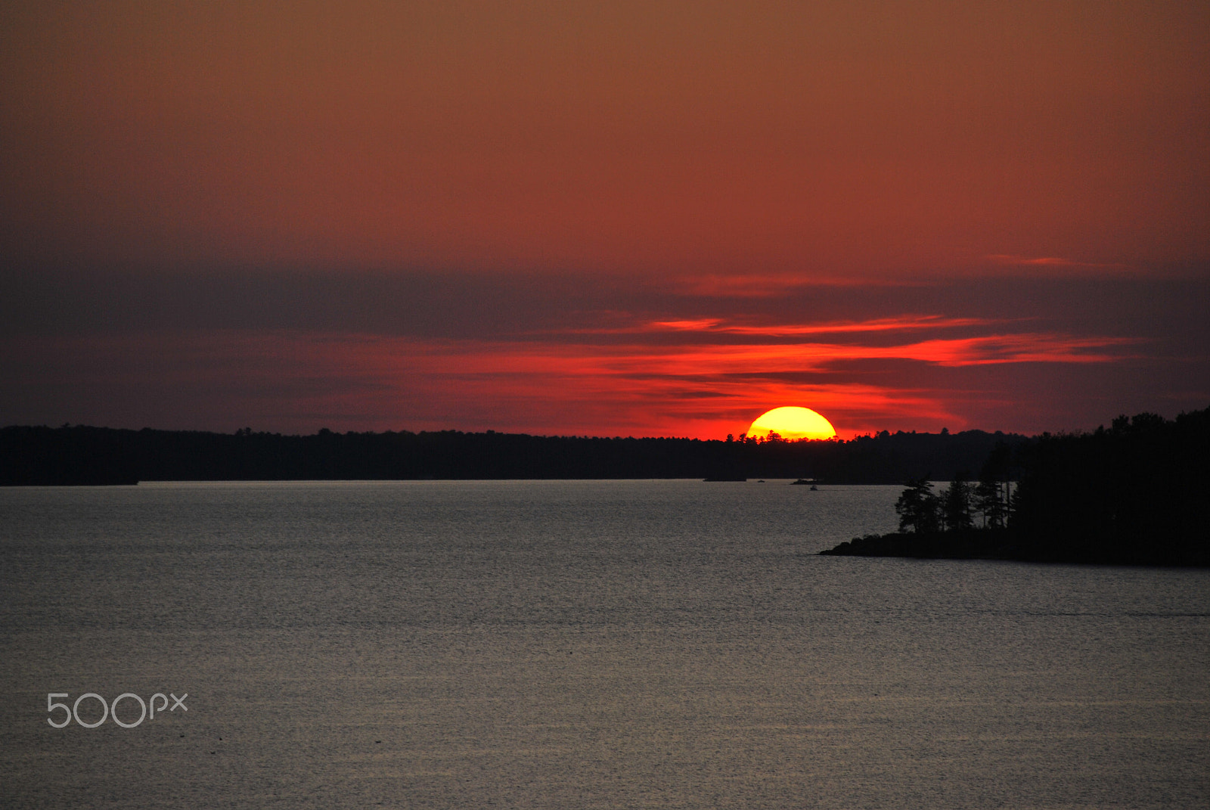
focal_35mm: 300
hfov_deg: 6.9
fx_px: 10095
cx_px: 605
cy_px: 405
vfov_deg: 4.6
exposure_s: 1/200
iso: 100
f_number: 5.6
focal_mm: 200
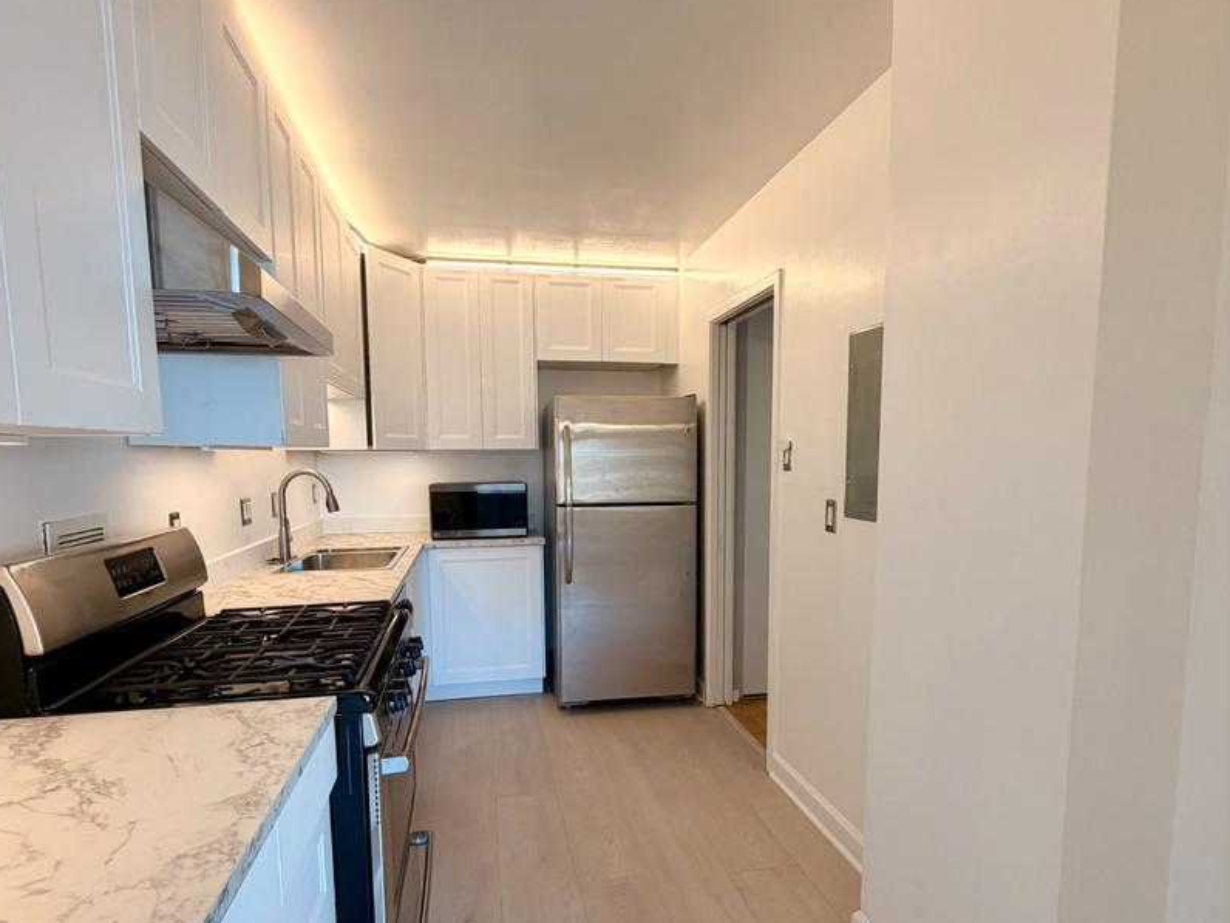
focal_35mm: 19
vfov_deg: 68.3
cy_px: 529
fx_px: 675
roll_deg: +0.3
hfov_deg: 84.7
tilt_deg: -6.5
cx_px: 609
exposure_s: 1/111
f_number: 2.2
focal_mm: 2.22
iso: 80
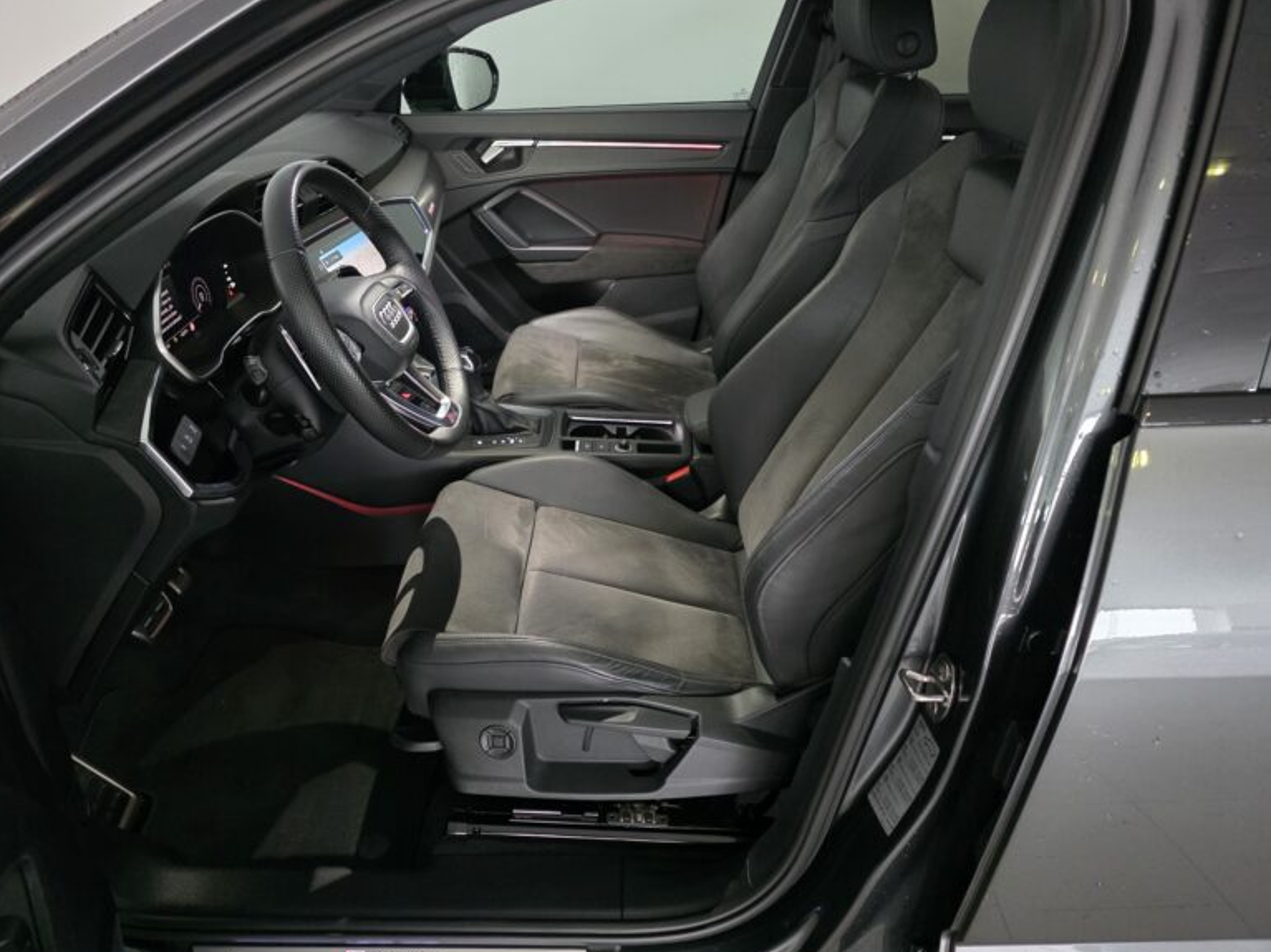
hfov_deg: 71.6
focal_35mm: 24
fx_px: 881
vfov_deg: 56.8
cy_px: 492
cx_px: 621
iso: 1600
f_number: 1.7
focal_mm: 6.3
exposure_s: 1/25
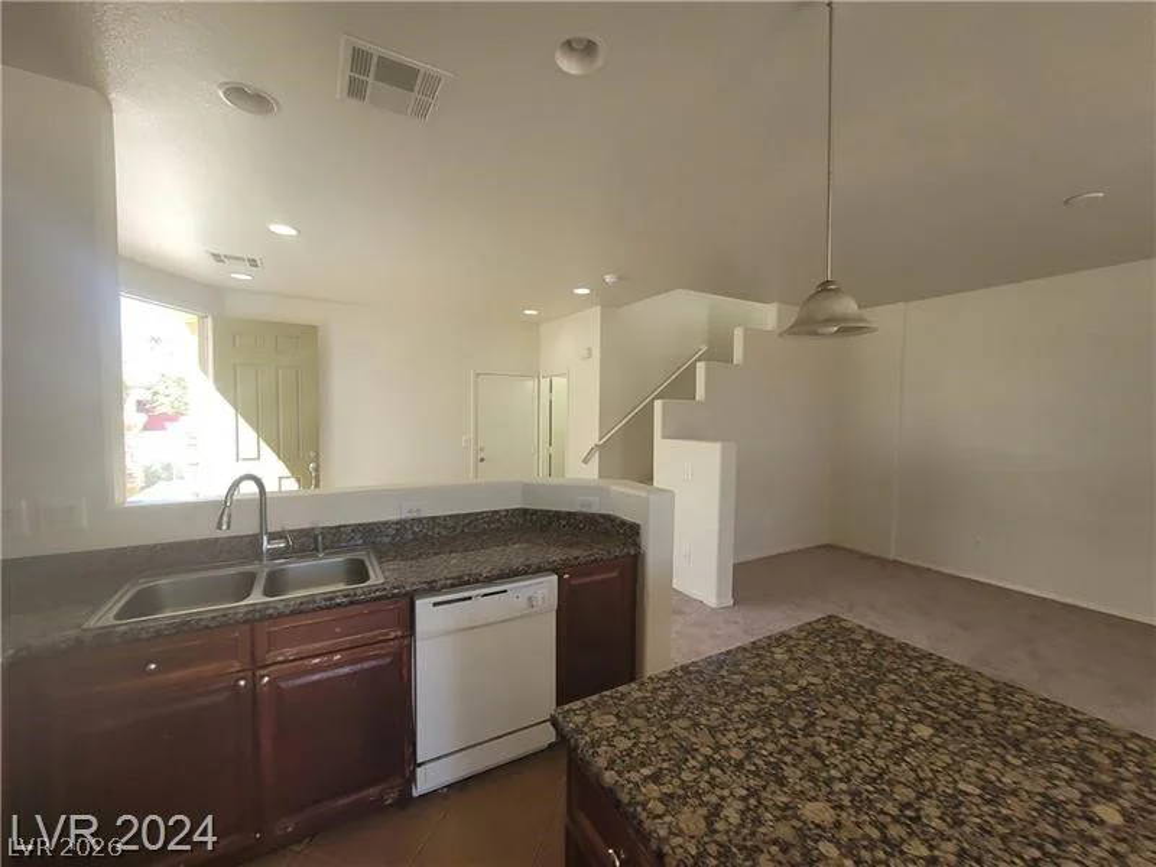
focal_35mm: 13
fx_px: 434
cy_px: 434
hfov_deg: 106.2
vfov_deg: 89.9
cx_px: 578
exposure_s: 1/120
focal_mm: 2.2
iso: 100
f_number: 2.2
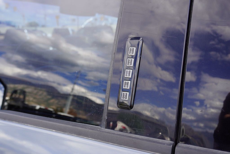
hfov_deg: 53.1
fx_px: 230
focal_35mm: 36
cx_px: 115
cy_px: 77
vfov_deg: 36.9
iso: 100
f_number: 5.6
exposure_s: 1/100
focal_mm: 24
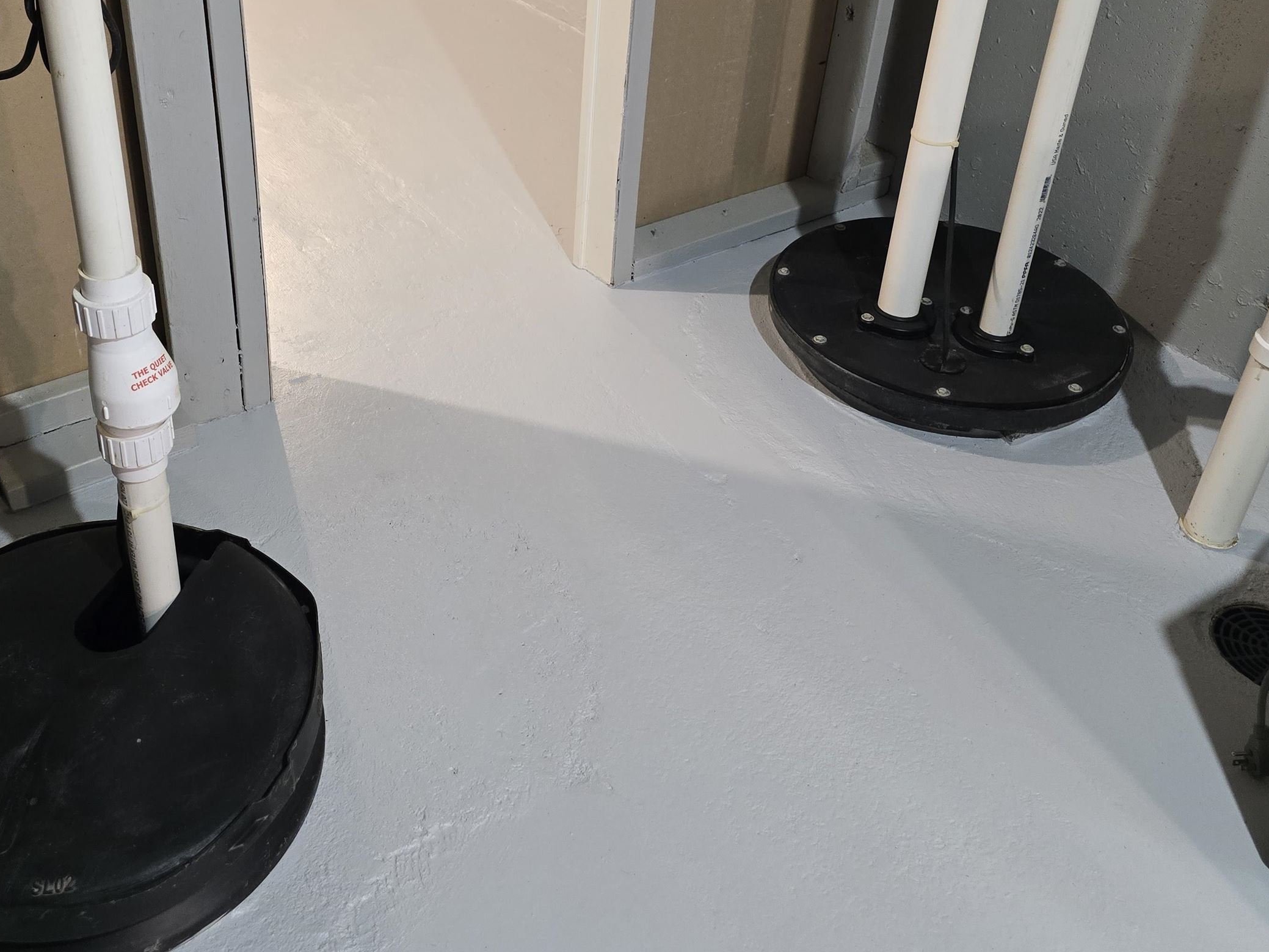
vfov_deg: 40.8
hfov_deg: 53.4
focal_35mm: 34
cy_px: 259
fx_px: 1247
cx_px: 484
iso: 800
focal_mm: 6.3
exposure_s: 1/120
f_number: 1.7
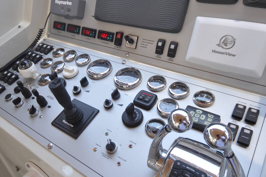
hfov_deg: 67.0
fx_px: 199
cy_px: 86
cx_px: 112
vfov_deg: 47.8
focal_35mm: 27
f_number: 5.6
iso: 250
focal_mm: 12
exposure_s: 1/125
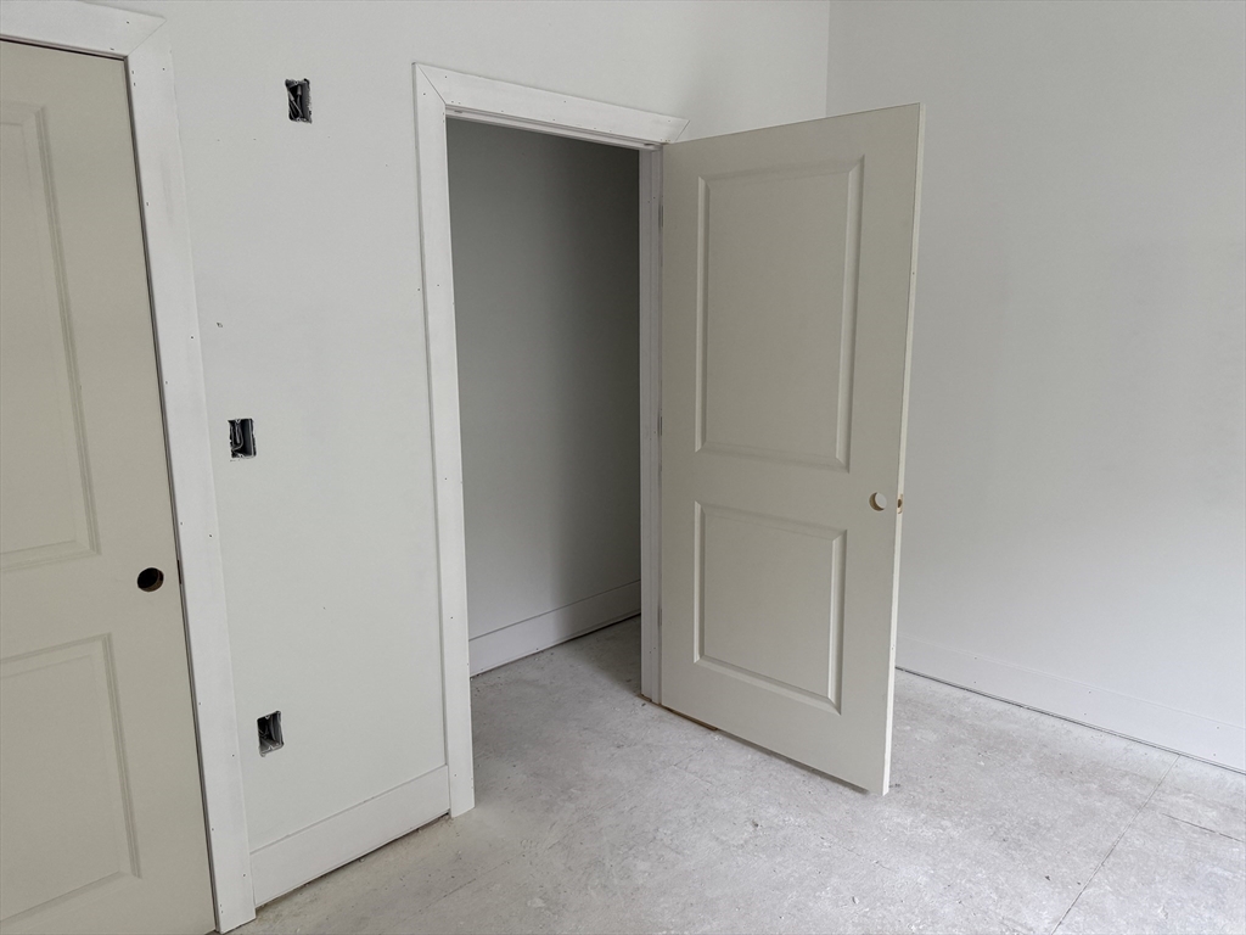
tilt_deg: -11.0
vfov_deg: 56.8
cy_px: 468
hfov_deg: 71.6
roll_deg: +0.4
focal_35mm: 24
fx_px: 864
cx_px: 623
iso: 200
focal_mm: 6.76
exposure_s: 1/73
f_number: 1.78
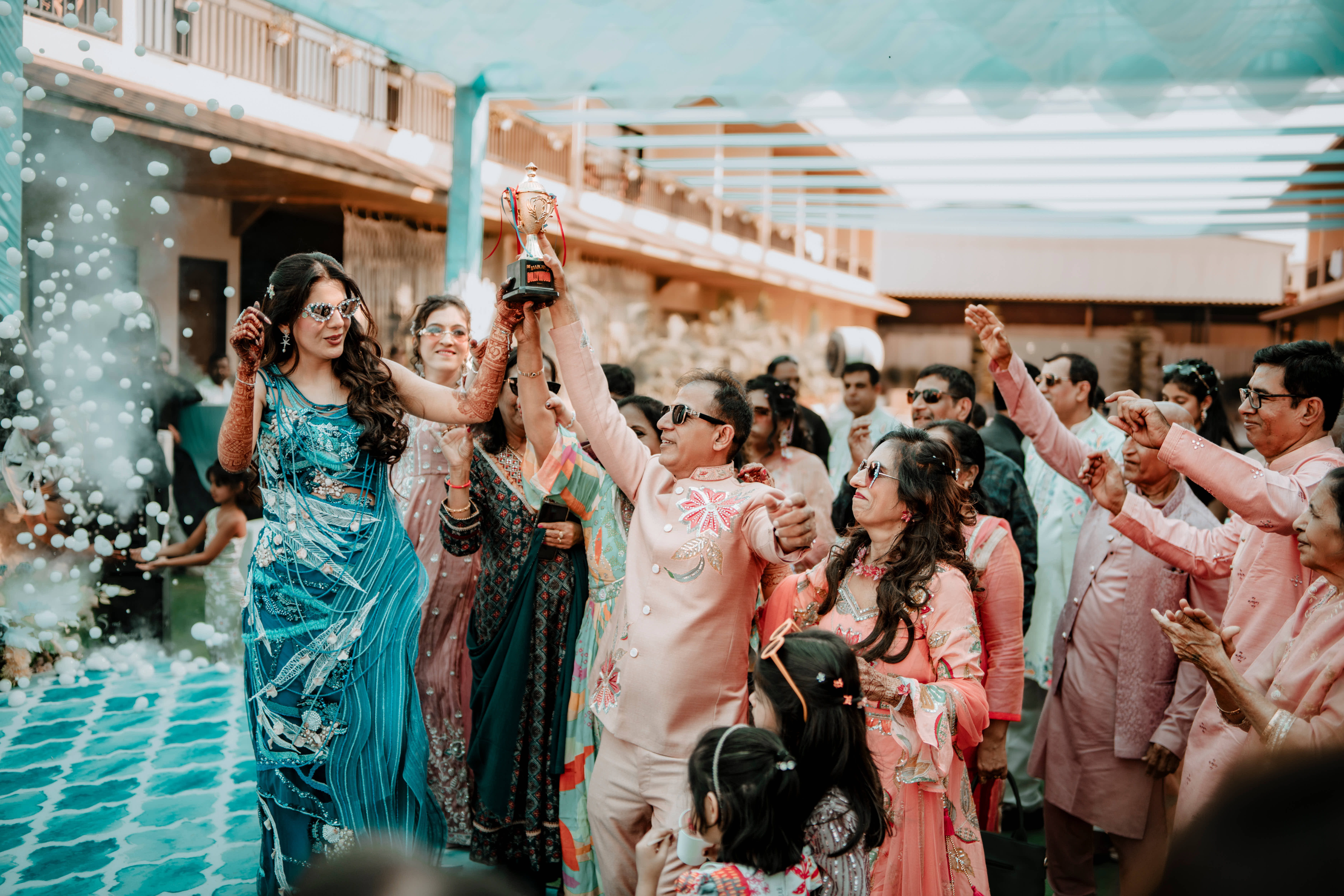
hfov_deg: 54.4
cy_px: 448
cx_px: 672
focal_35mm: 35
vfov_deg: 37.9
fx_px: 1307
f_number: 1.4
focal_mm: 35
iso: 125
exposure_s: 1/1000
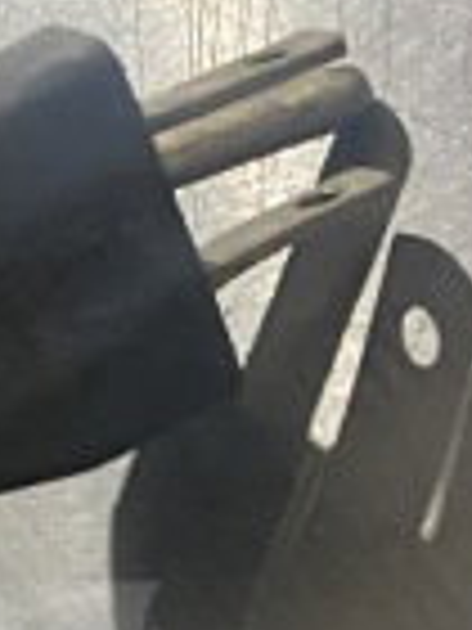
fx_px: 2745
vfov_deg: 12.5
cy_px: 938
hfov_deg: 9.5
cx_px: -247
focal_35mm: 151
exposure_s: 1/42
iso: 500
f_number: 1.8
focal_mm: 4.25
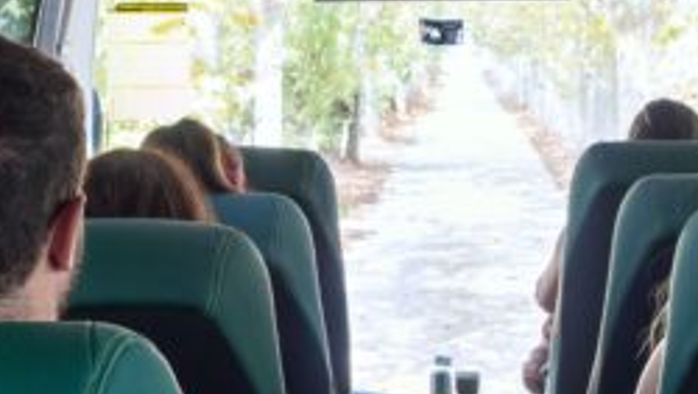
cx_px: 444
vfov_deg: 13.9
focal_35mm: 87
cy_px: 103
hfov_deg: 24.4
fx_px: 1611
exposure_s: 1/15
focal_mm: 17
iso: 200
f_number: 5.6
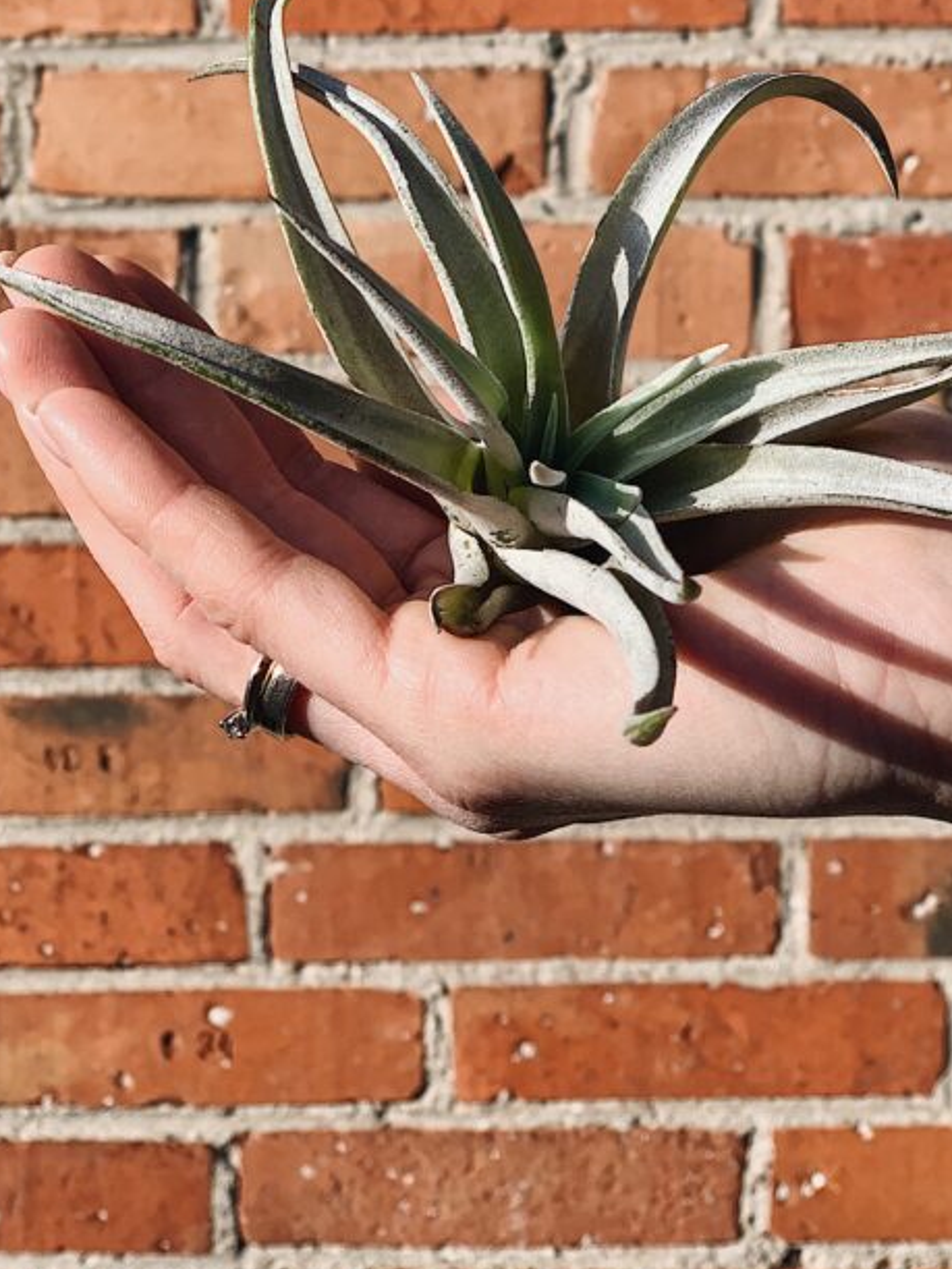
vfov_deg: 22.2
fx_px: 3190
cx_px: 606
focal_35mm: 87
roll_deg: +0.4
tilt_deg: -8.5
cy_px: 272
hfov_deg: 16.9
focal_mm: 6
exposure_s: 1/716
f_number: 2.4
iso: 16
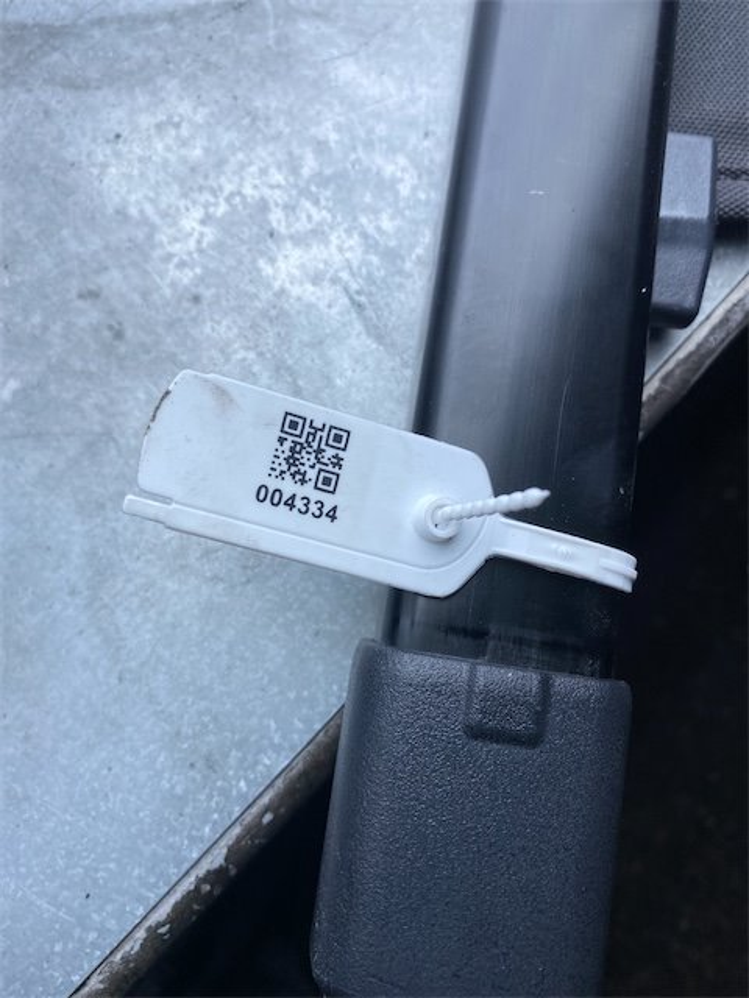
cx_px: 374
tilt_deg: -80.5
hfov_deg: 53.1
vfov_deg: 67.3
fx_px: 750
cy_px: 499
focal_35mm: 26
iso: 32
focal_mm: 4.25
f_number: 1.8
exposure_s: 1/591
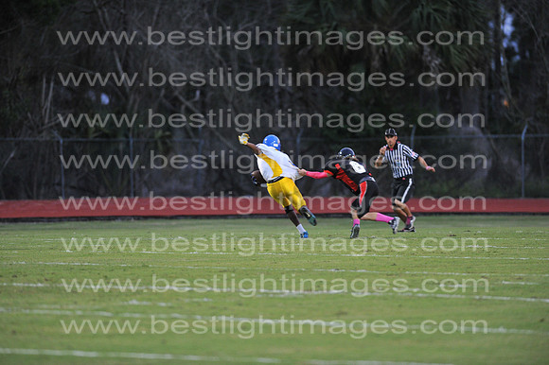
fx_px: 4572
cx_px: 274
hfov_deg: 6.9
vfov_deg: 4.6
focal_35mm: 300
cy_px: 182
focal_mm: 300
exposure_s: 1/250
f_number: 4
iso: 3200
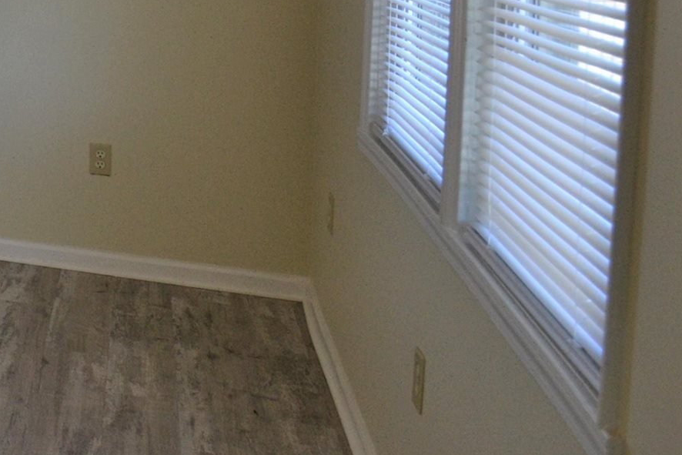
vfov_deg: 23.8
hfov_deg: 26.5
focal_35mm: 52
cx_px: -359
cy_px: -82
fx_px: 985
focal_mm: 10
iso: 360
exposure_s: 1/125
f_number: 5.6
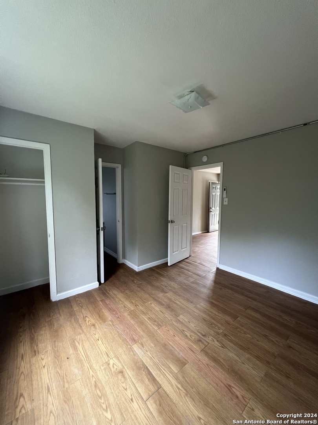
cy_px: 212
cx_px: 159
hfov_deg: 89.9
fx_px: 159
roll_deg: -0.4
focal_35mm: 13
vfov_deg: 106.2
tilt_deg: -3.8
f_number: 1.8
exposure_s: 1/99
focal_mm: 1.57
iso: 250
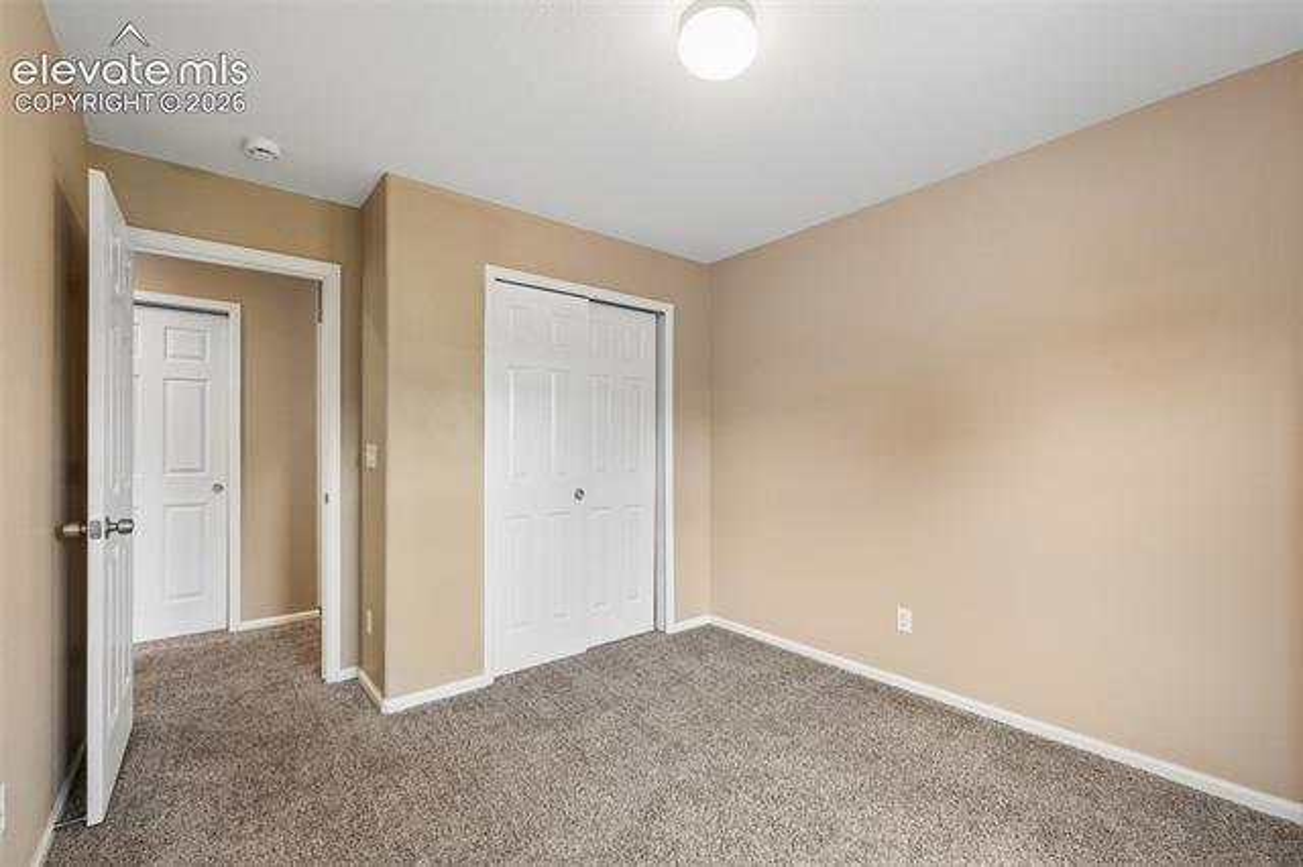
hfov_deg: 100.4
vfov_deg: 77.3
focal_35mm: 15
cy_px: 434
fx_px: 543
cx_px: 652
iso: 640
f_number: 9
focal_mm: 10
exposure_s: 1/15
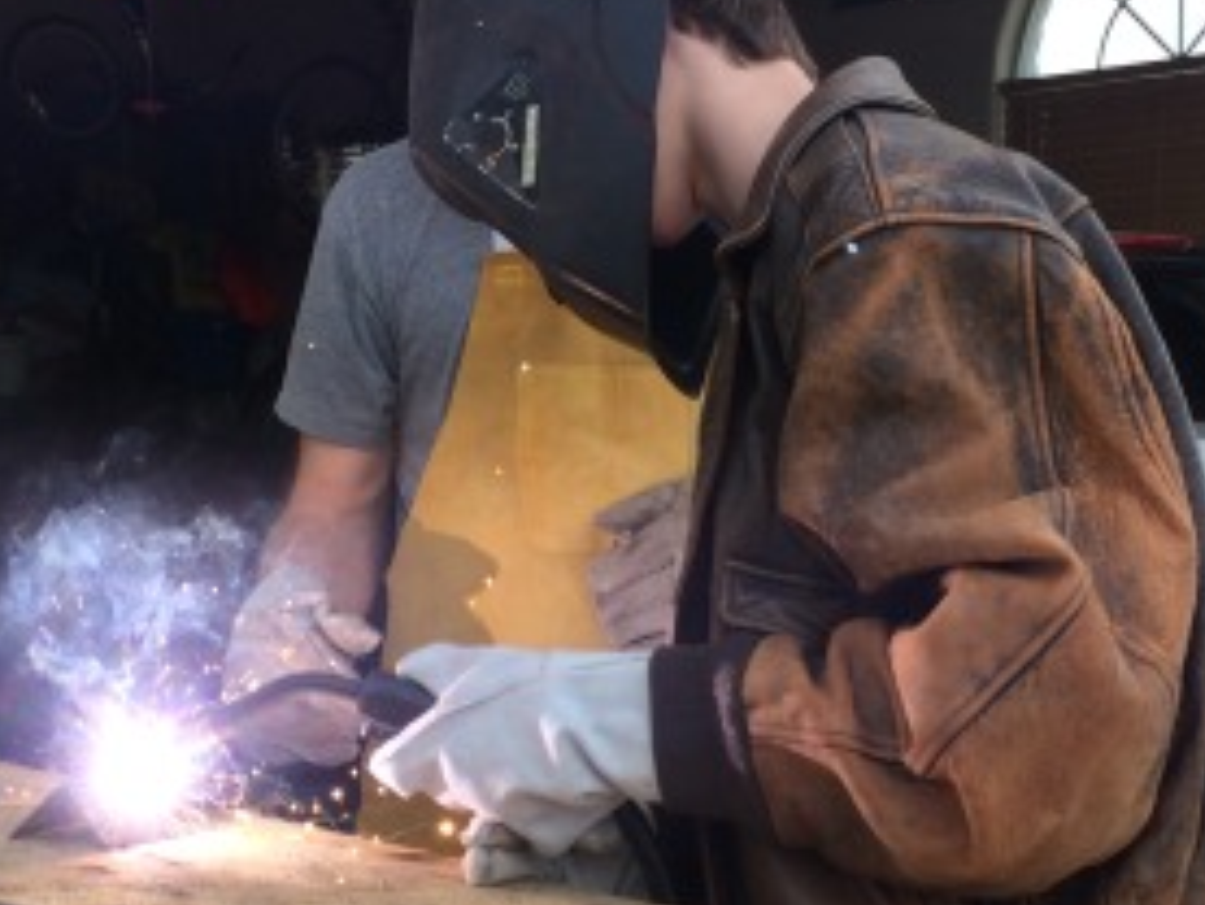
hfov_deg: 28.9
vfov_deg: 21.9
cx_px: 505
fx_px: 2333
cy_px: 496
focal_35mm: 67
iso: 32
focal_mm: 4.15
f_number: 2.2
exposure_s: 1/376
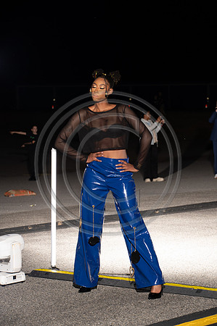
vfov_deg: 18.6
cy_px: 163
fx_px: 997
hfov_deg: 12.4
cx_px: 108
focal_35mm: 110
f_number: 6.3
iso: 1000
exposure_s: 1/200
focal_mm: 110
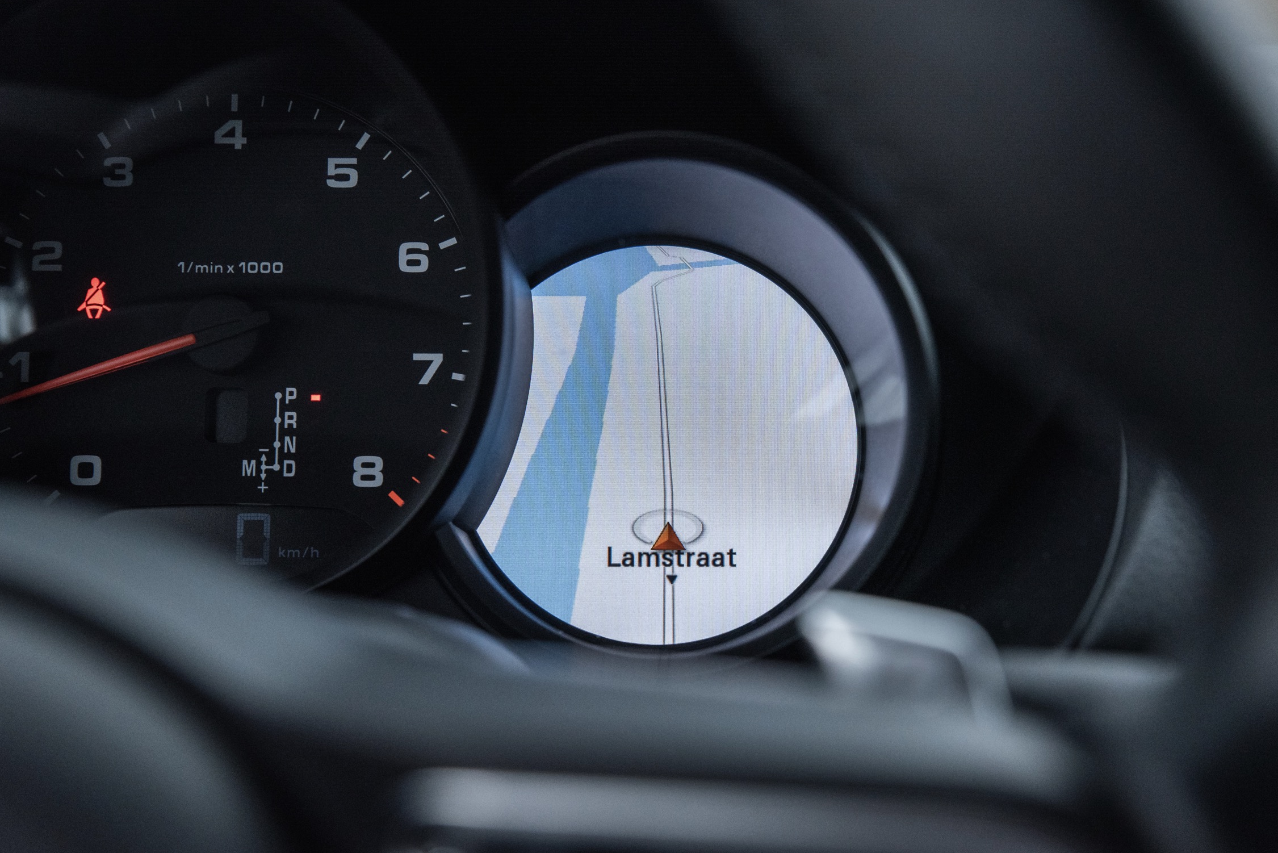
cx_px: 669
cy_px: 424
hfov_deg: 32.4
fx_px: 2201
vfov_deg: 21.9
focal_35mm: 62
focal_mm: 58
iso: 1600
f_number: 5
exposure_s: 1/320
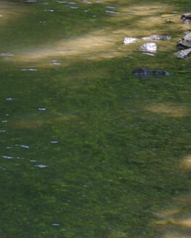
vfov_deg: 3.7
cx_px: -26
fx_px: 3646
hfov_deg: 3.0
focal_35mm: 516
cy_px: -102
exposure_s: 1/80
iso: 320
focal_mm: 47.5
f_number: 8
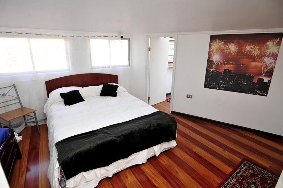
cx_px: 142
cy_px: 94
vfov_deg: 70.3
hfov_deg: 93.3
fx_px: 134
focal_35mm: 17
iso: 1000
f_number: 5.6
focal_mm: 17
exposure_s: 1/160
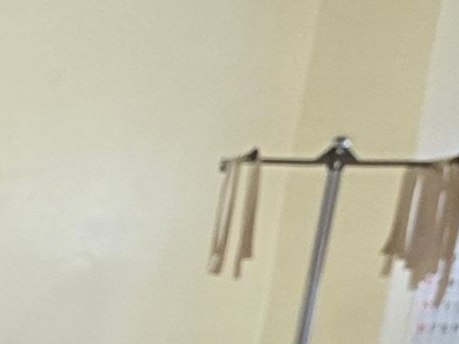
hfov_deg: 7.9
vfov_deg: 7.3
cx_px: -1262
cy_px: 1047
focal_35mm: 180
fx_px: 2386
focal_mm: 6.3
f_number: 1.7
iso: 200
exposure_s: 1/120
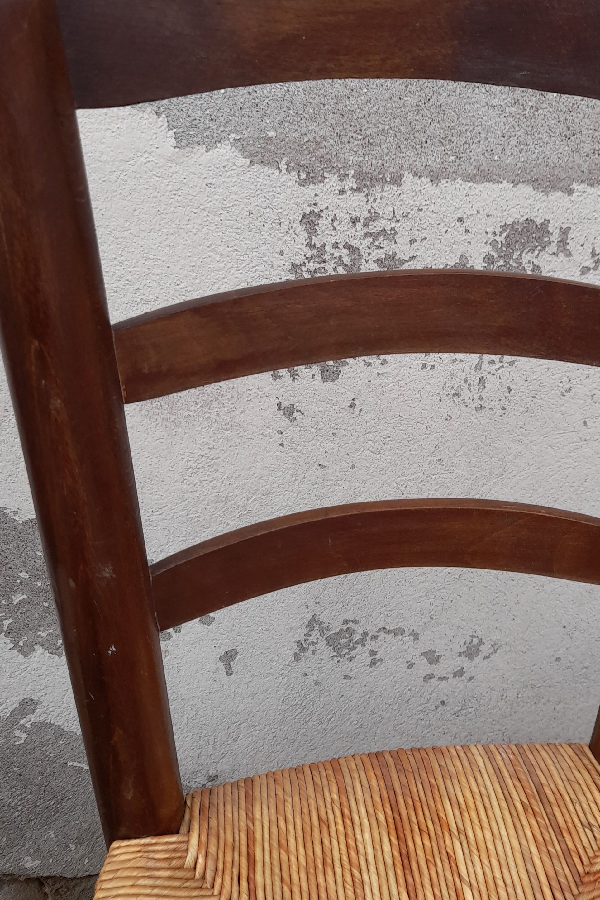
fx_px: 900
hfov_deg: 36.6
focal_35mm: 36
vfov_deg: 53.0
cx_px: 389
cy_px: 396
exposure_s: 1/149
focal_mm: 4.6
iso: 20
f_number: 2
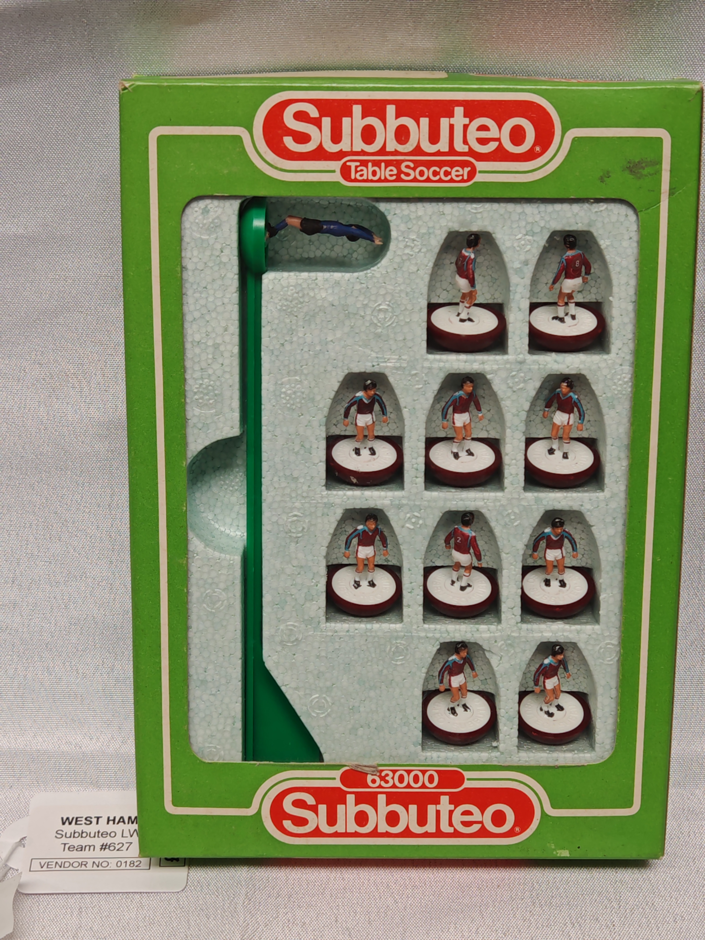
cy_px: 470
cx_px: 352
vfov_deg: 35.5
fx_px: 1466
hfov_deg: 27.0
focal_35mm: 54
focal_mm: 6.67
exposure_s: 1/200
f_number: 1.9
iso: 50
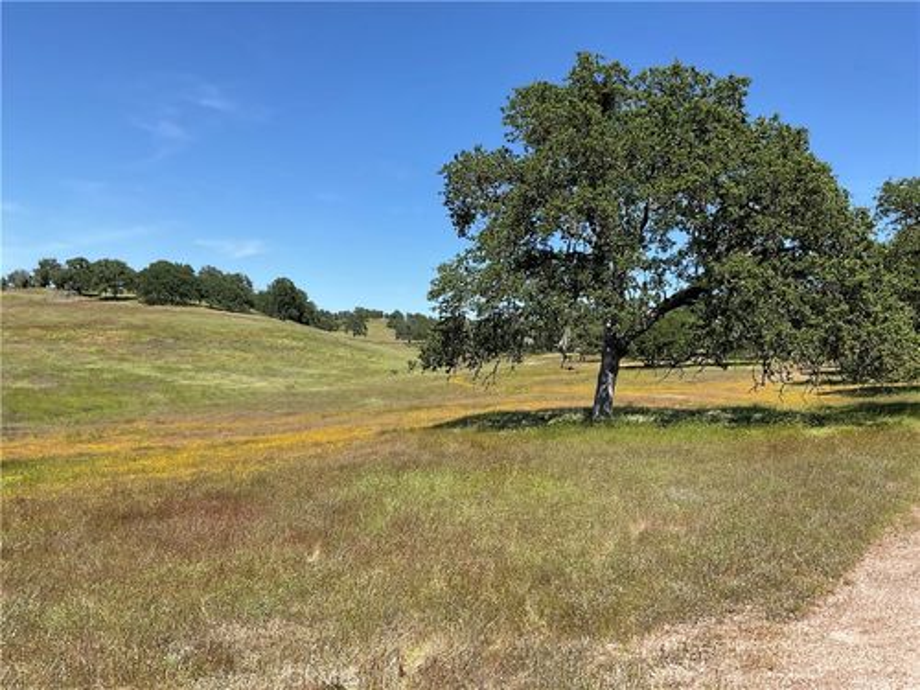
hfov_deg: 61.7
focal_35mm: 29
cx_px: 460
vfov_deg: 48.2
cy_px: 345
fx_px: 771
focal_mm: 3
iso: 16
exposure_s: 1/1577
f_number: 1.8
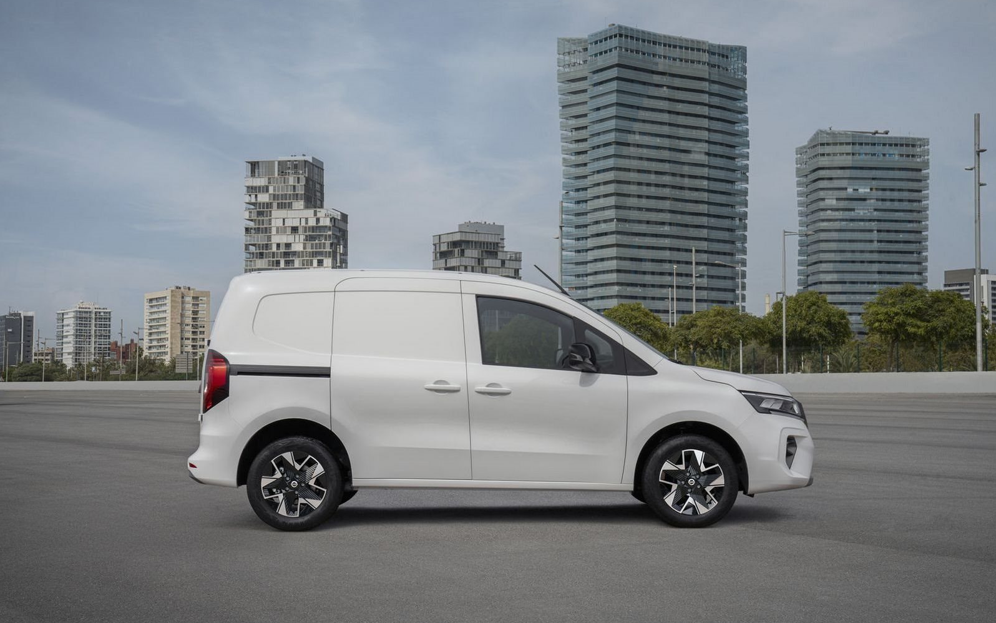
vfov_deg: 27.4
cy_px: 315
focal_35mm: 47
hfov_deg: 42.6
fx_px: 1276
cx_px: 499
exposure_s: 1/160
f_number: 10
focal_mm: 46
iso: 160
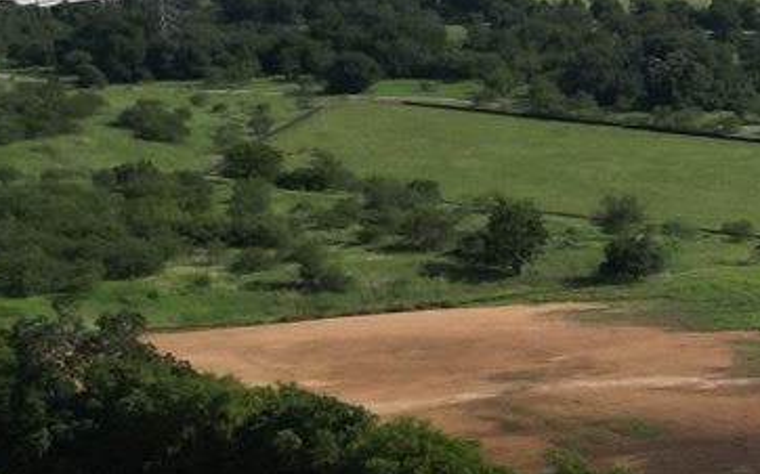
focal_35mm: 135
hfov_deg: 13.2
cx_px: 1554
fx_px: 2795
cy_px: 482
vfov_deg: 9.6
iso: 110
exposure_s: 1/4000
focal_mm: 6.72
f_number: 1.7
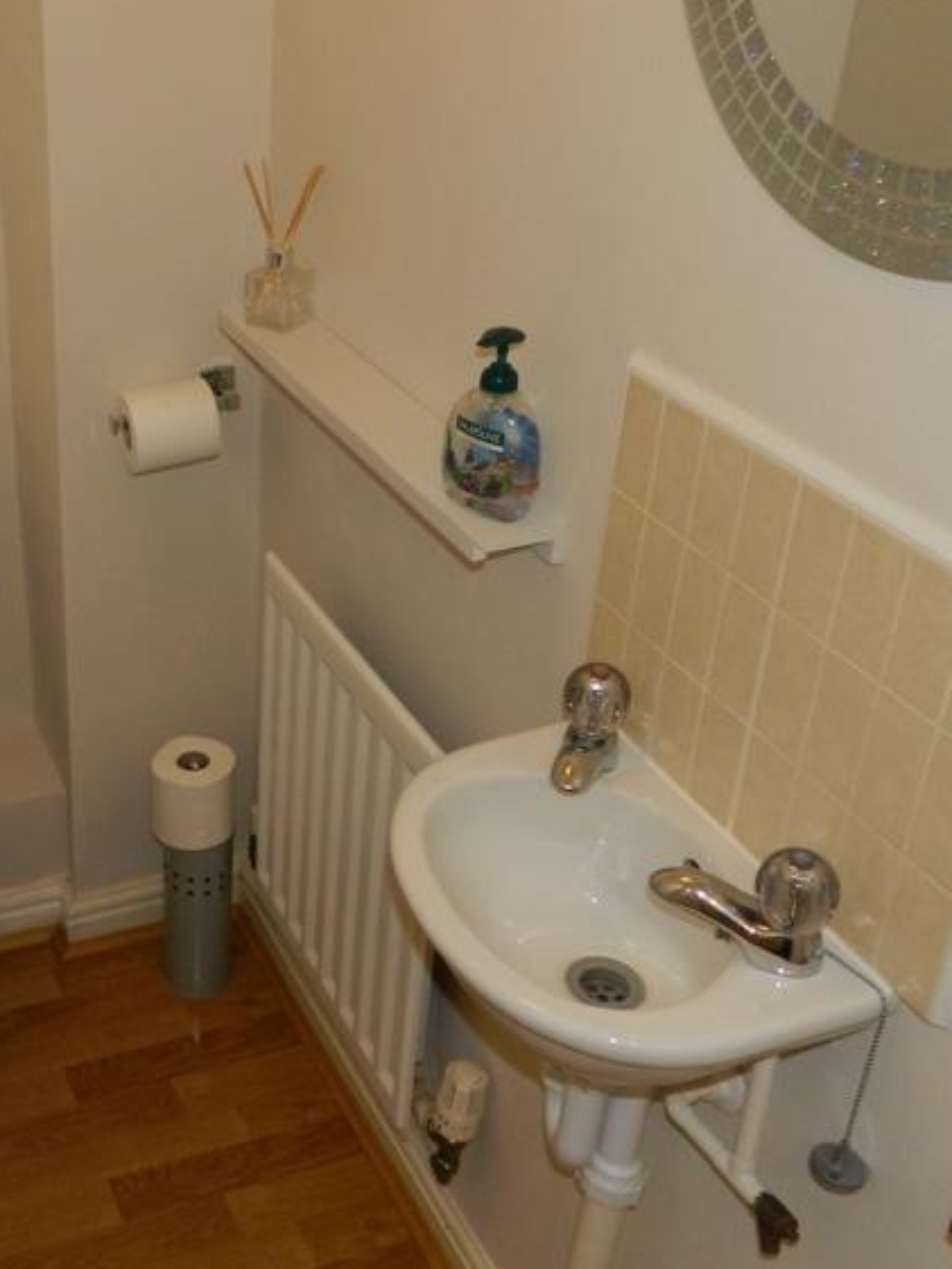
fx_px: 1540
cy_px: 563
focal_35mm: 42
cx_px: 102
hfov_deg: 32.7
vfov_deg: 44.7
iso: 200
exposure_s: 1/30
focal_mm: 4
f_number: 3.4
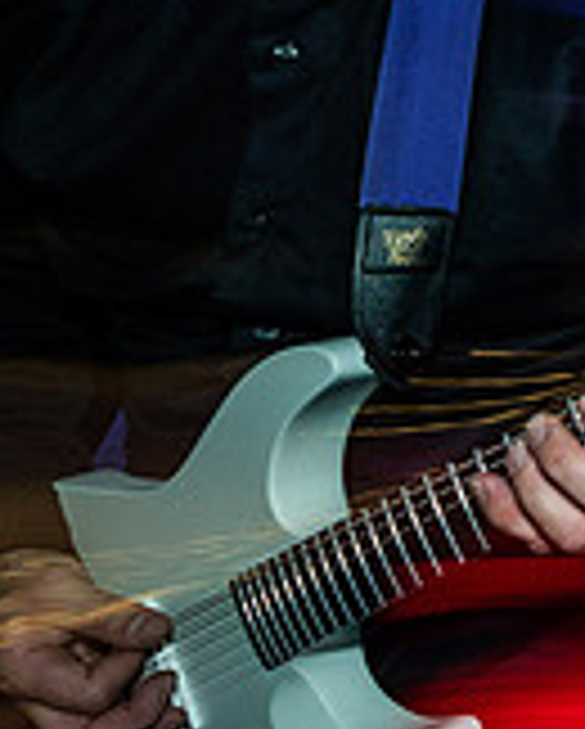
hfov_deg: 19.5
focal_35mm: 47
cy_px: 191
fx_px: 1015
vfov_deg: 38.6
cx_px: 1148
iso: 160
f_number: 2.8
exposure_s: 1/10
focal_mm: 14
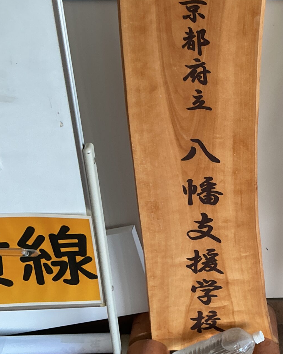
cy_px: 201
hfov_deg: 26.0
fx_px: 597
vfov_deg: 33.0
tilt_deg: -28.6
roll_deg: +1.0
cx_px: 243
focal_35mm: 57
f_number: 1.8
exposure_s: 1/60
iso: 50
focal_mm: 3
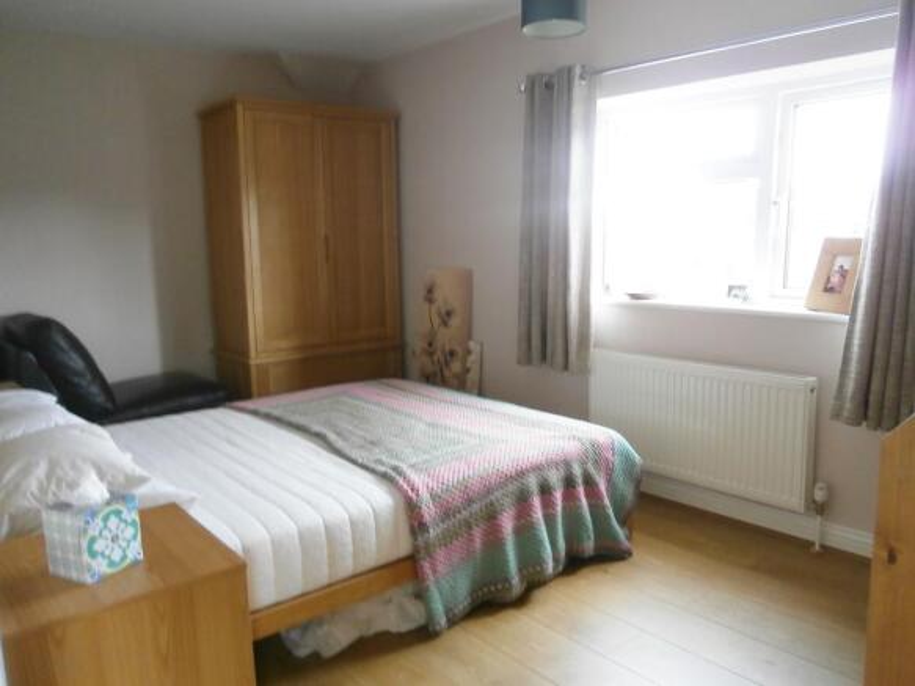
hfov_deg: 67.3
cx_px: 458
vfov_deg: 53.0
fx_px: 687
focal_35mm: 26
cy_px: 343
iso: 200
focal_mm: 4.7
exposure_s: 1/10
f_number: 2.8
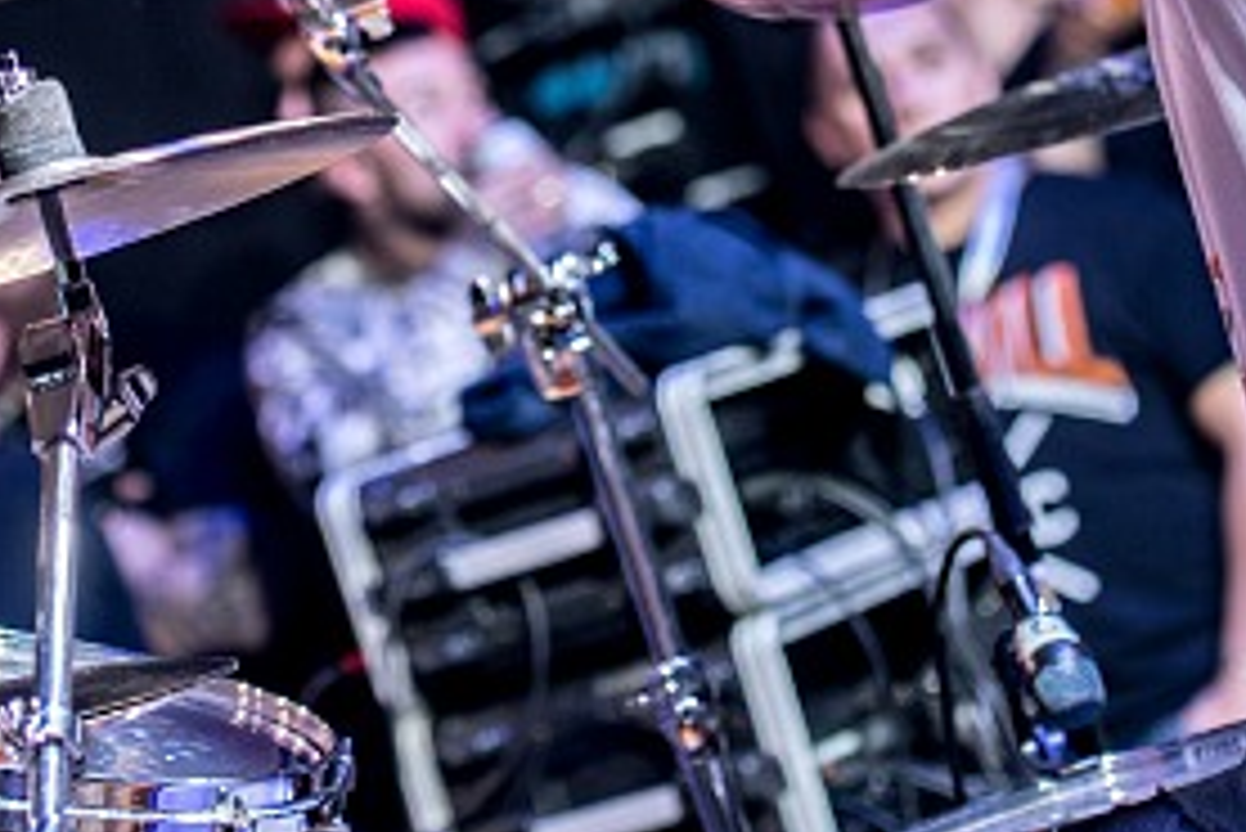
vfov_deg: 5.0
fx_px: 9453
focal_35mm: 273
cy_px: 36
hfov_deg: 7.5
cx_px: 571
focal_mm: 70
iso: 640
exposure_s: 1/100
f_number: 2.8
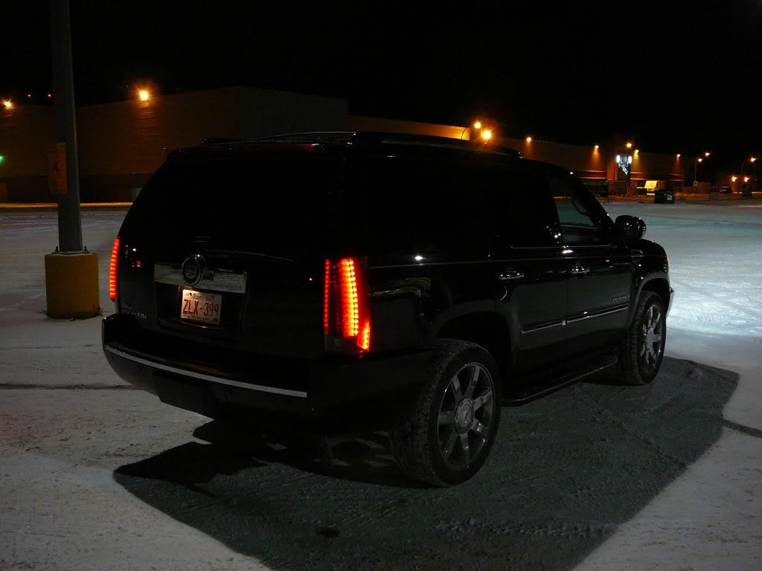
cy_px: 286
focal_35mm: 35
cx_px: 381
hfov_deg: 52.6
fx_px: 770
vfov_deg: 40.7
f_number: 2.8
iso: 200
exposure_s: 1/8
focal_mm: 5.2
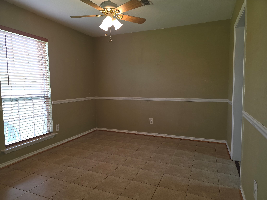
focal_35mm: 23
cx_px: 134
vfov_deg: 58.9
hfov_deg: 73.9
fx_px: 177
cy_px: 100
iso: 80
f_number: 1.7
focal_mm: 6.3
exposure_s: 1/60
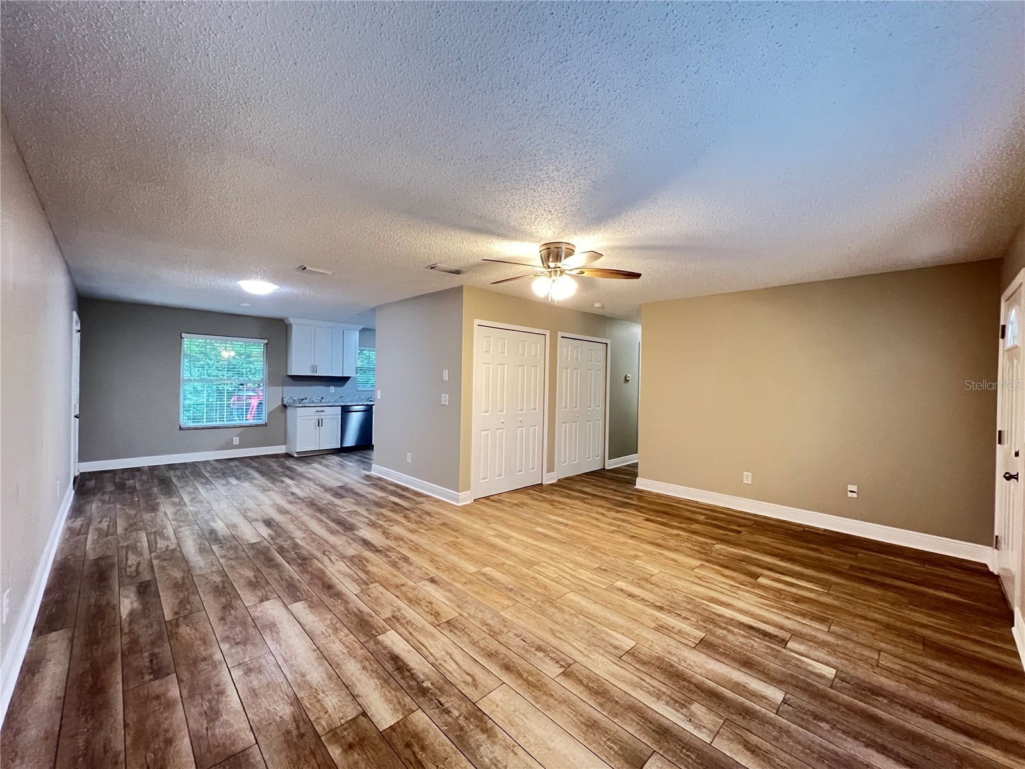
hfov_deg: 106.2
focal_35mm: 13
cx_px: 512
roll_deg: -0.8
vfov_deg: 89.9
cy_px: 384
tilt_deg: -0.5
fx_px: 385
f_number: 1.8
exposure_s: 1/40
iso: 800
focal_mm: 1.57
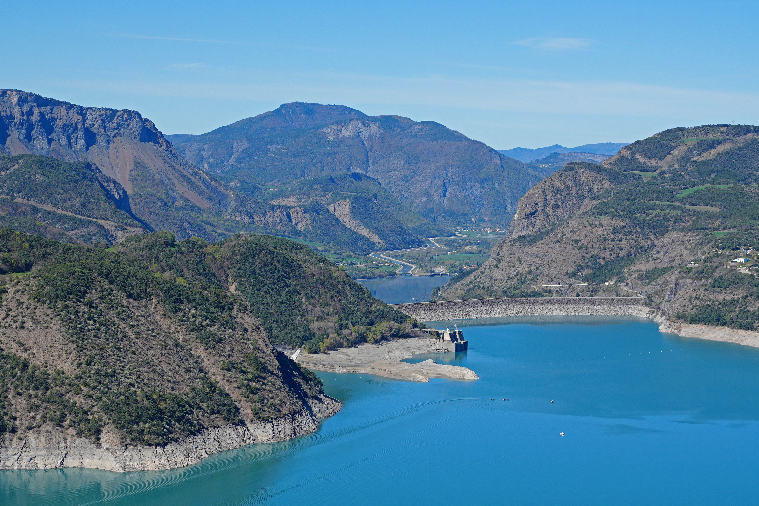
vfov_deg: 16.6
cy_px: 253
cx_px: 380
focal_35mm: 82
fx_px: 1739
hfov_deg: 24.6
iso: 100
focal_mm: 55
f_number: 9
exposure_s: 1/200
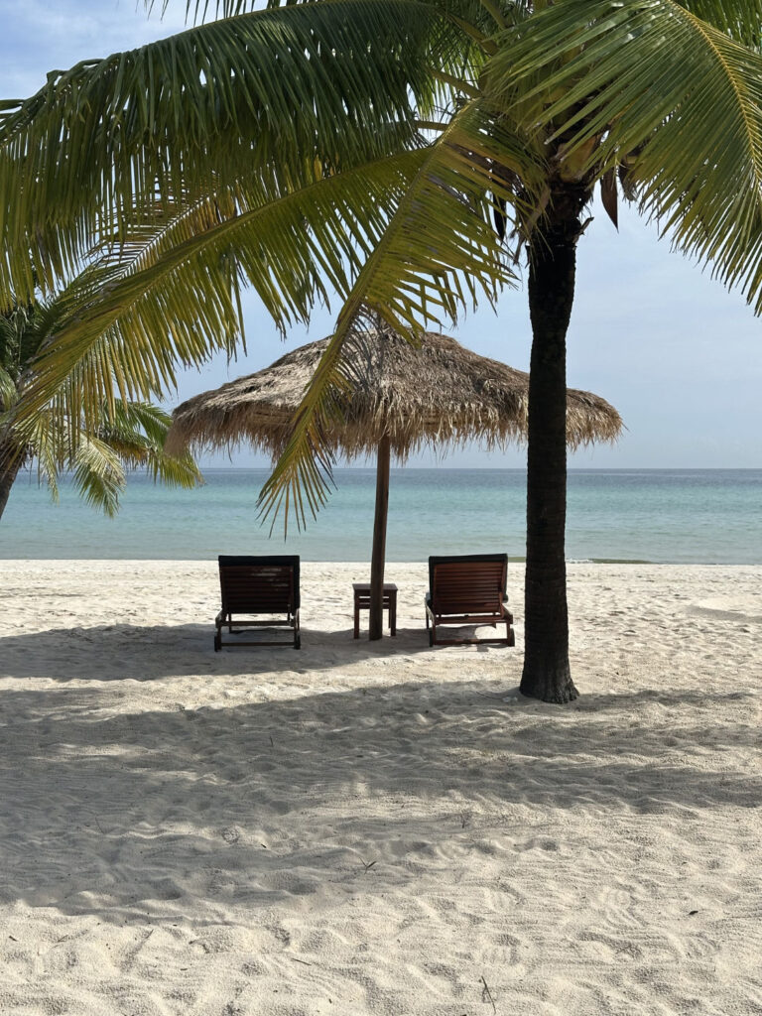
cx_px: 381
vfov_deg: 39.7
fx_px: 1409
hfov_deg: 30.3
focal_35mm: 48
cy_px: 508
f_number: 1.8
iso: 64
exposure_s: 1/5556
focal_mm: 6.9
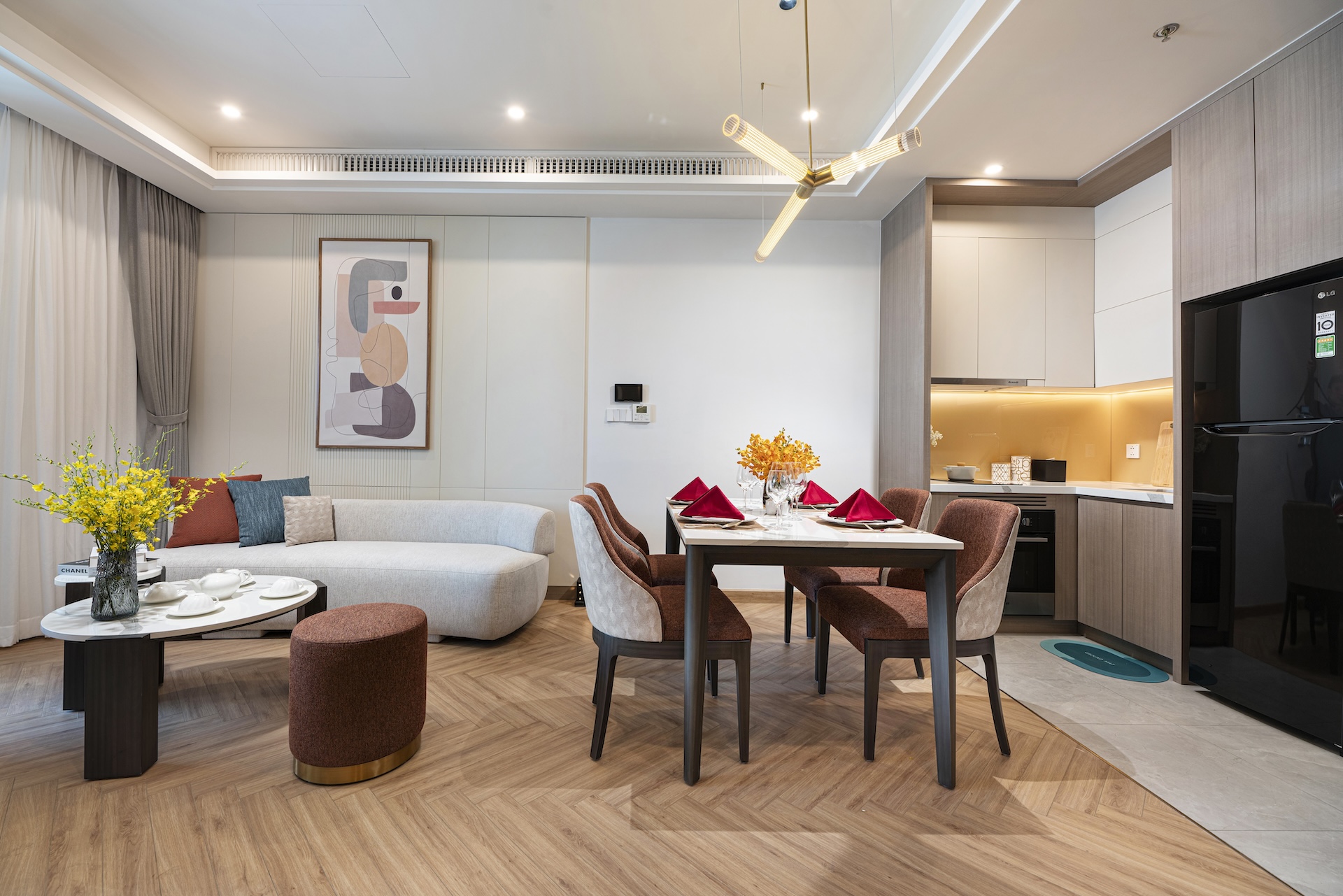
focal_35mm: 14
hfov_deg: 104.2
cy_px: 448
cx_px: 672
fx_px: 522
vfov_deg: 81.2
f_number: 8
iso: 320
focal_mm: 14
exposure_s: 1/8
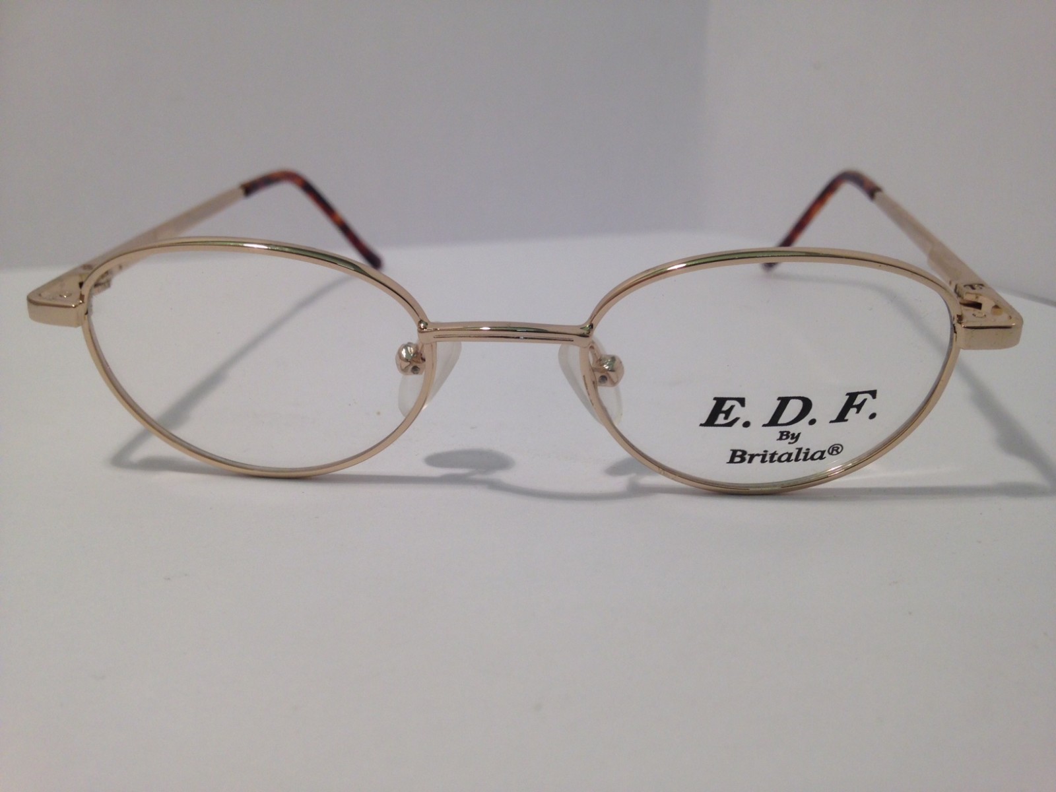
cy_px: 396
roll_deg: +1.3
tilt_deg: -19.4
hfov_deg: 55.4
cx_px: 528
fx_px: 1007
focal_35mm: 33
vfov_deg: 42.9
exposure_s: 1/100
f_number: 2.4
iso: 50
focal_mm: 4.12
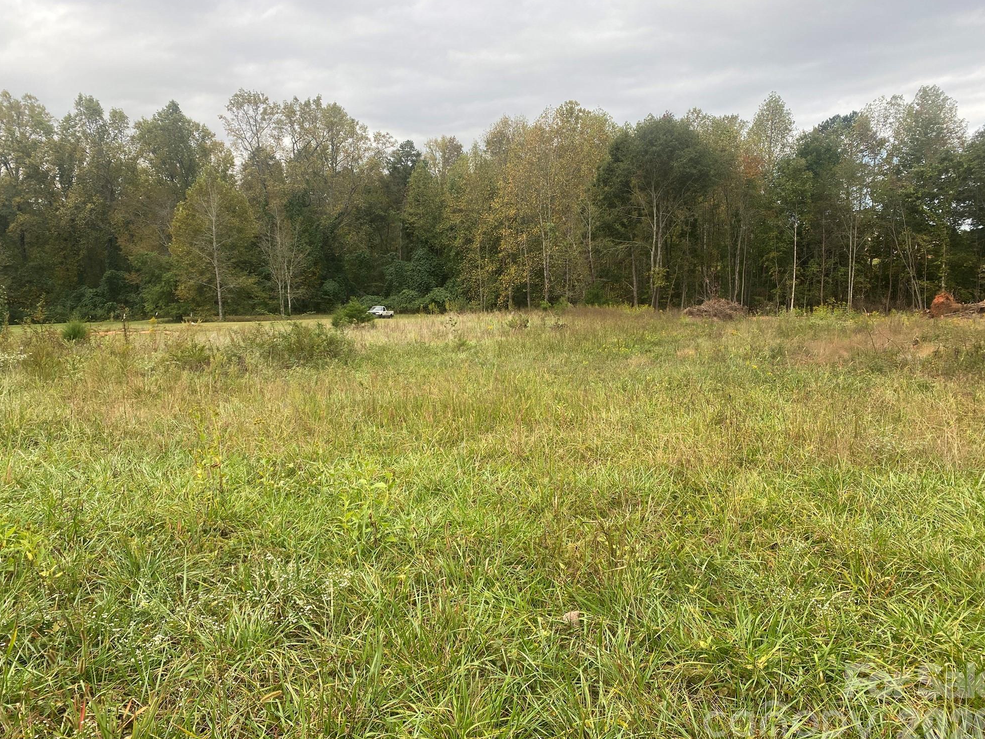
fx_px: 768
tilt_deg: -8.5
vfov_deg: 51.4
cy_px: 378
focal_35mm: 27
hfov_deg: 65.3
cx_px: 492
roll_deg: +1.8
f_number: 1.8
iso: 32
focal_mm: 4.25
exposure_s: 1/458
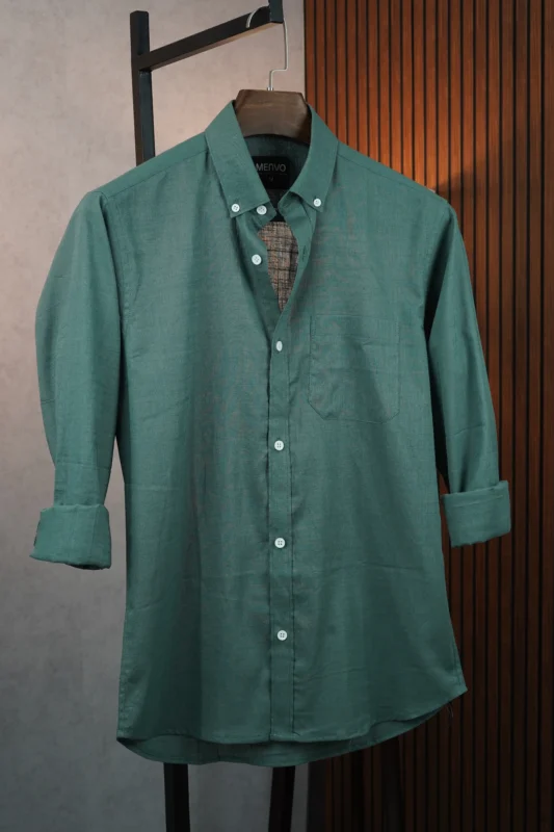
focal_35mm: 50
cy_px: 416
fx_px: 1155
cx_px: 277
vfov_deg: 39.6
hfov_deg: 27.0
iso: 1250
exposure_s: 1/125
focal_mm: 50
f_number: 8
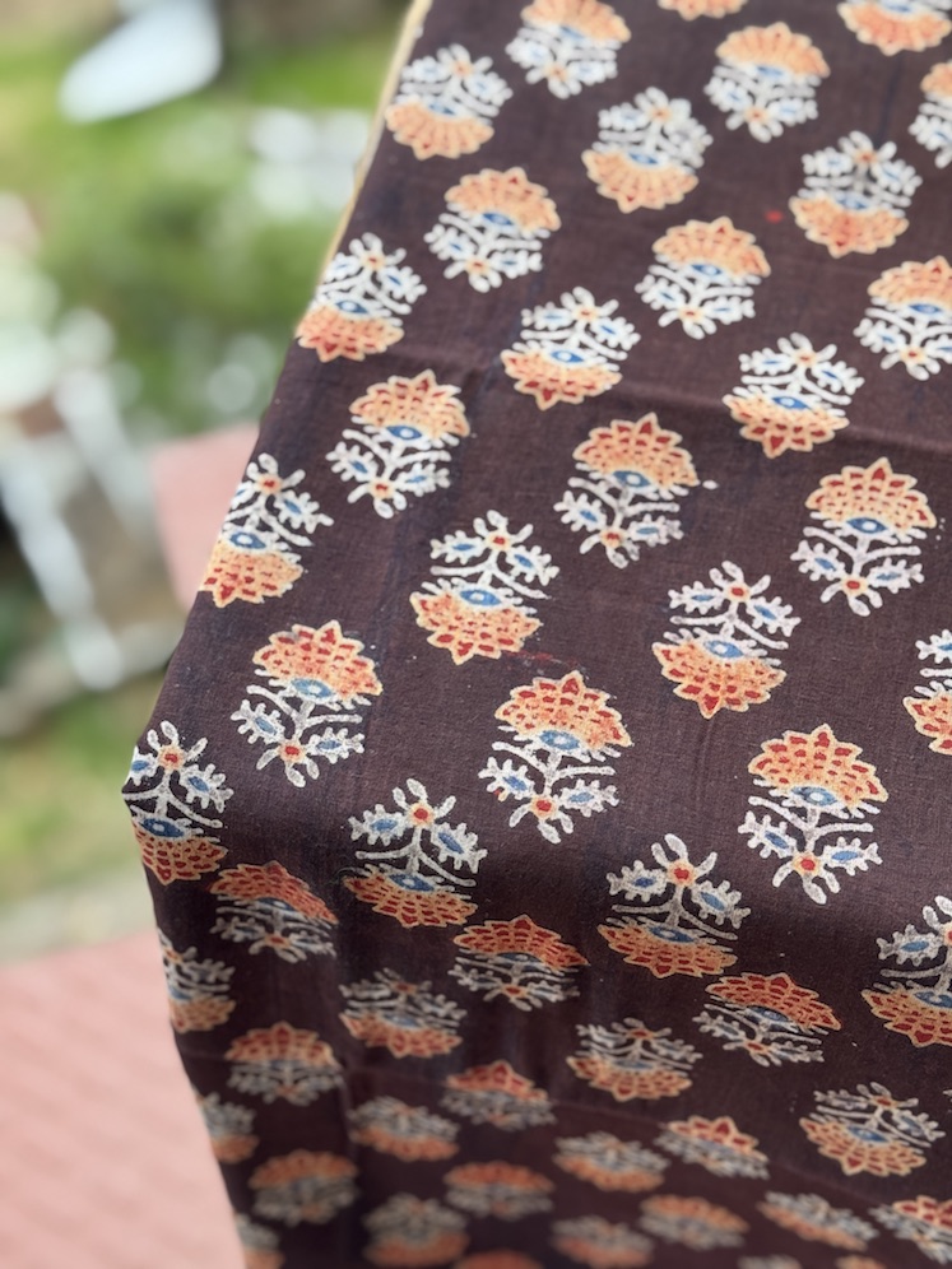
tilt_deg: -55.8
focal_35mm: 48
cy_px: 634
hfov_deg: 30.3
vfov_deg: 39.7
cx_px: 476
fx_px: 1760
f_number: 1.78
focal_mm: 6.76
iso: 64
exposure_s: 1/392
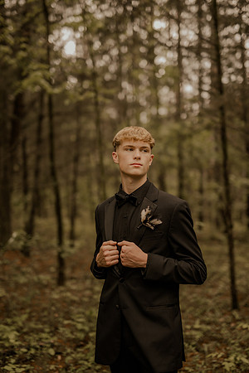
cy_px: 186
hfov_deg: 27.0
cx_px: 124
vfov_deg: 39.6
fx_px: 519
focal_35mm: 50
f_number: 1.8
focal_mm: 50
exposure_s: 1/250
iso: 64
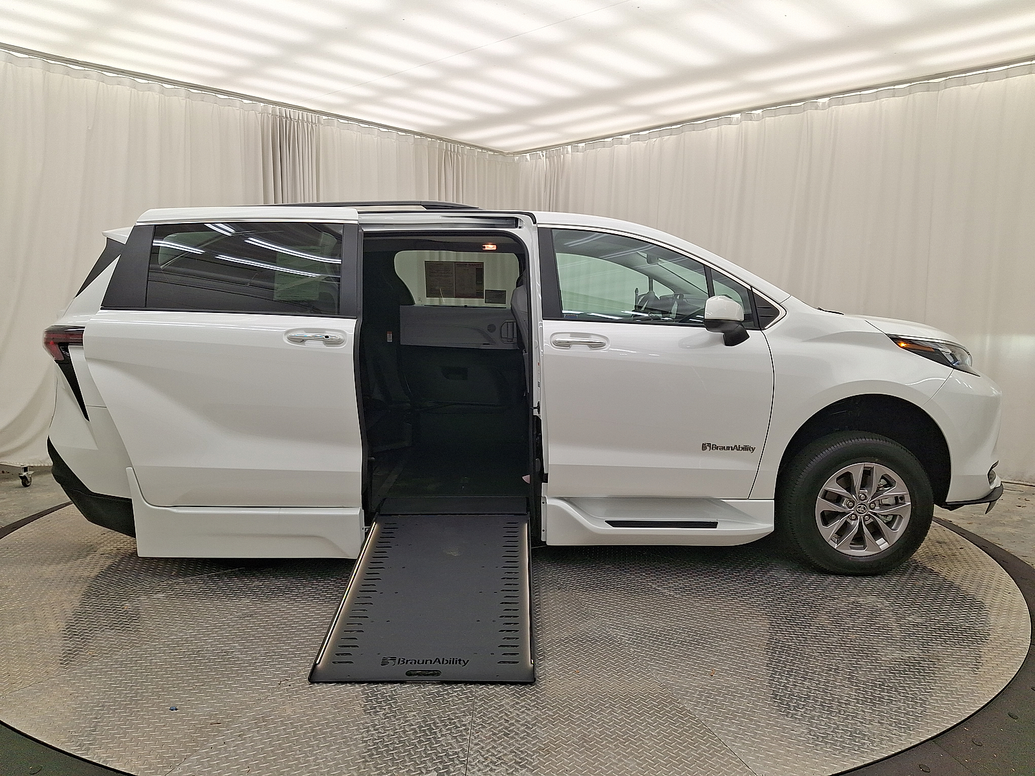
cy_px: 388
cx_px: 518
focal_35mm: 25
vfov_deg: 54.9
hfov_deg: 69.4
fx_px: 747
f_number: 1.8
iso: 25
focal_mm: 4.69
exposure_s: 1/124
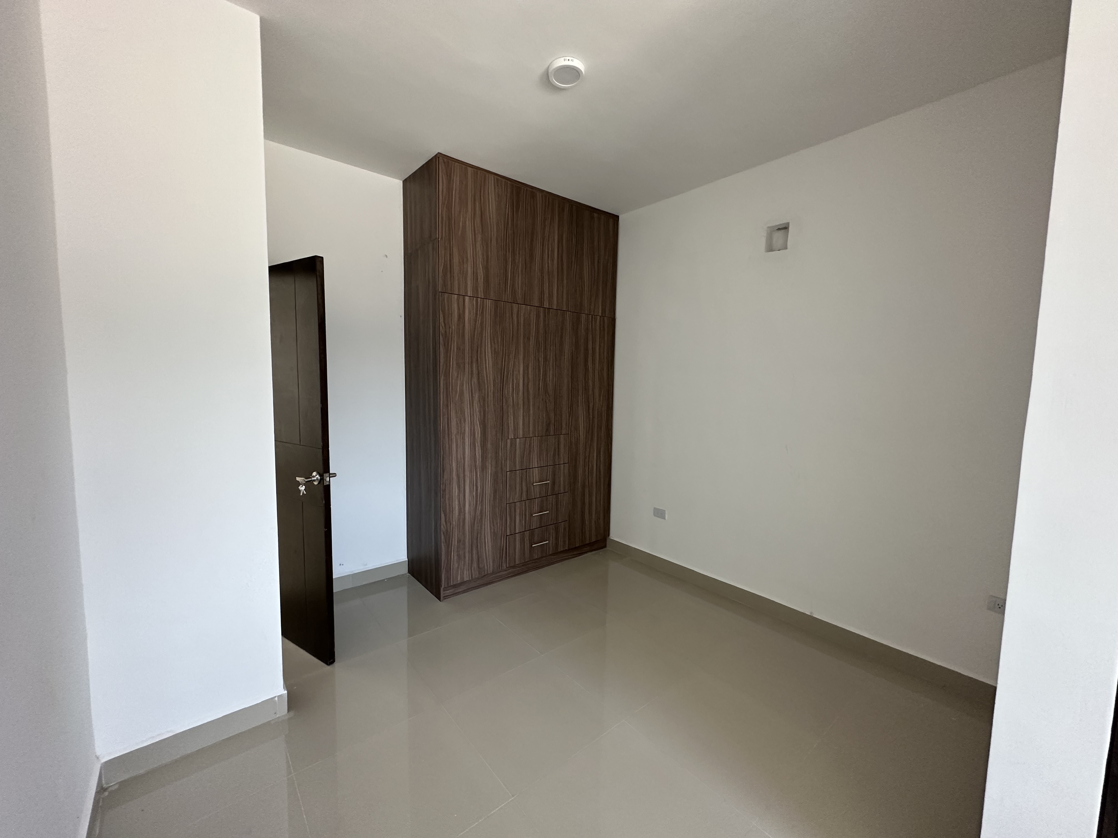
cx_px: 559
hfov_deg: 102.1
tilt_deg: -4.7
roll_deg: -0.9
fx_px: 452
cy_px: 419
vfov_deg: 85.7
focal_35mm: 14
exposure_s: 1/99
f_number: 2.2
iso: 250
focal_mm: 2.22
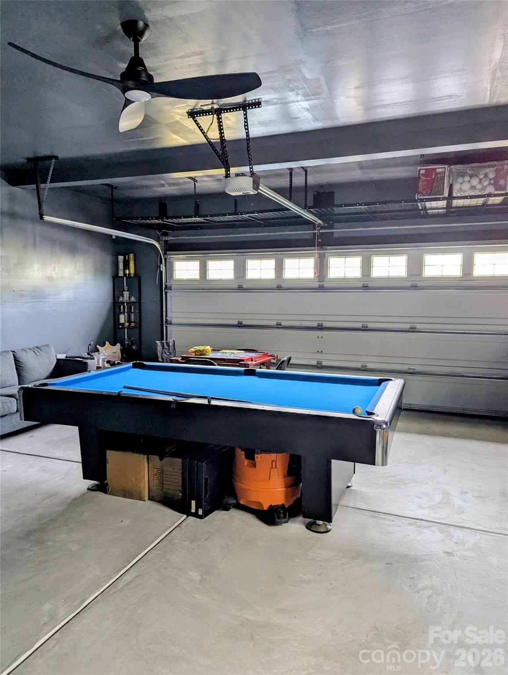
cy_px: 338
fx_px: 469
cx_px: 254
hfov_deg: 56.9
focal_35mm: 24
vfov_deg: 71.5
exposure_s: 1/59
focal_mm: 6.81
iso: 114
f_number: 1.85
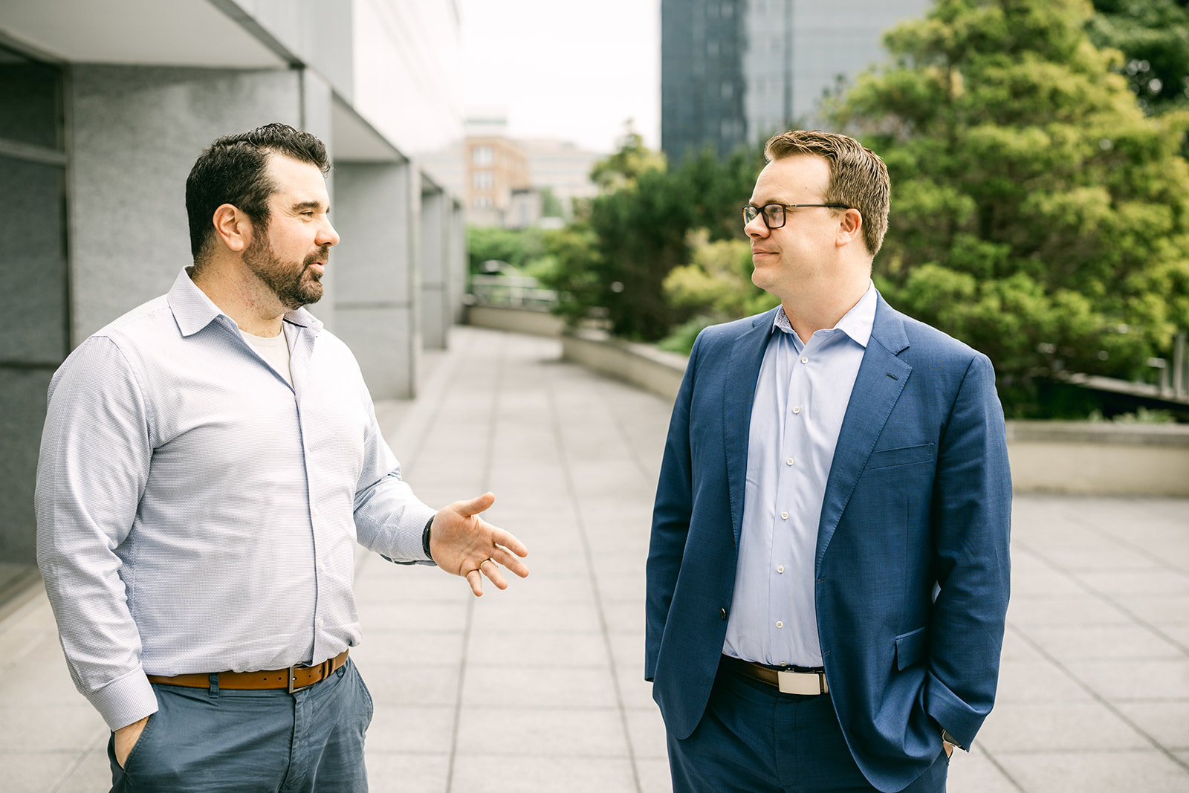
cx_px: 594
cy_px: 396
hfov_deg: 39.6
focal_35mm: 50
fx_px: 1651
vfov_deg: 27.0
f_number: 2.5
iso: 160
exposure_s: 1/1000
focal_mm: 50
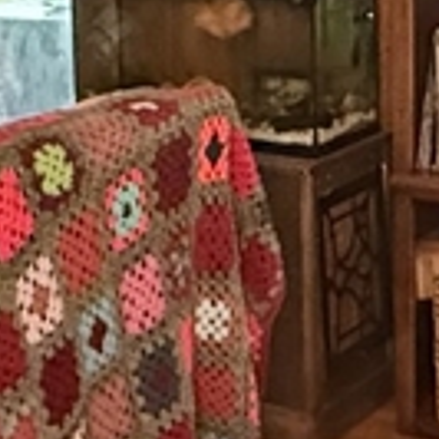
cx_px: 257
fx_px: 1363
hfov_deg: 18.3
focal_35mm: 95
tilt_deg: -8.1
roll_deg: +1.6
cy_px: 36
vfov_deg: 18.0
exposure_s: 1/30
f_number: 2.2
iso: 1250
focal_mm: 2.22
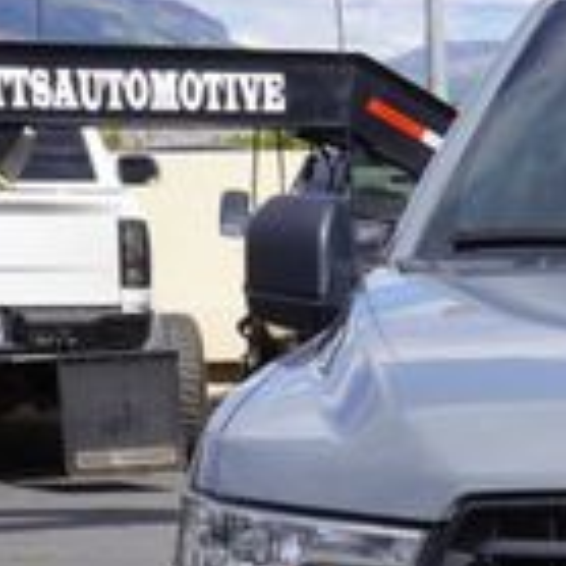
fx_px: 2830
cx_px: 937
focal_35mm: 153
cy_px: 684
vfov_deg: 11.2
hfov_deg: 10.9
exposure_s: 1/125
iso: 100
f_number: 11
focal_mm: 26
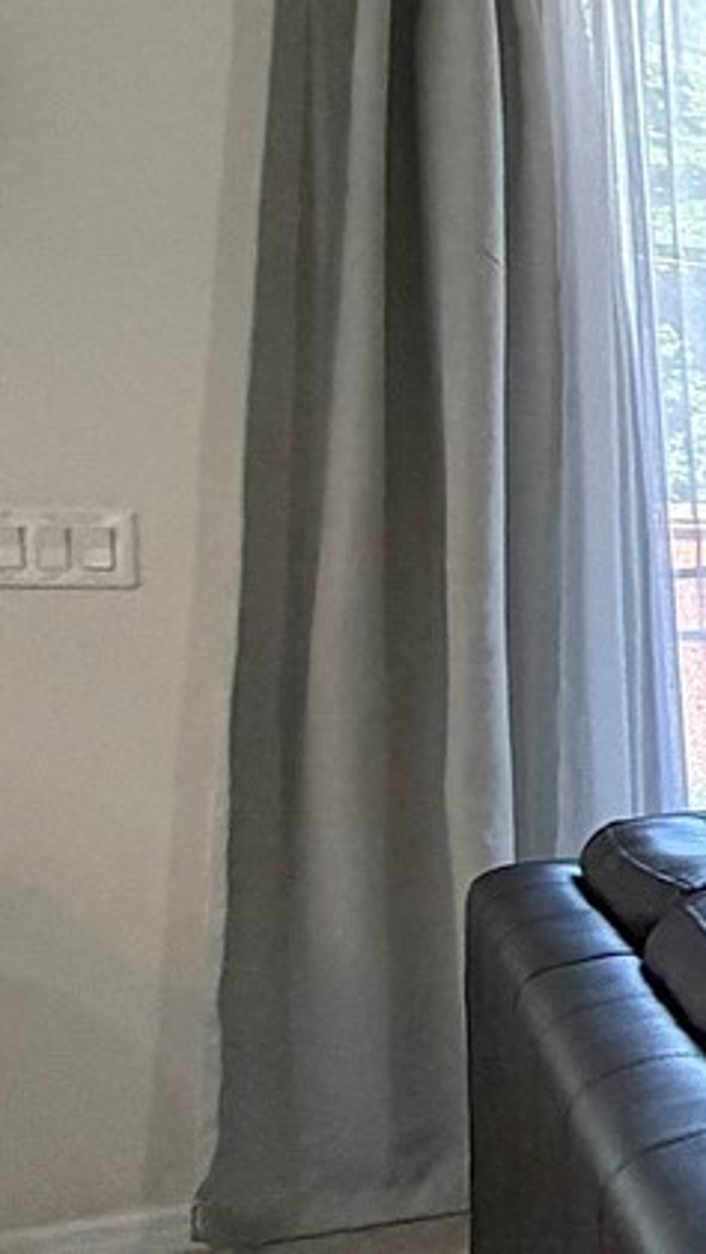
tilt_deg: -2.4
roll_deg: -0.6
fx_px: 1929
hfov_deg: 10.5
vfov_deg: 36.0
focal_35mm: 58
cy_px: 661
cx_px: 2288
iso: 200
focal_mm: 2.22
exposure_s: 1/60
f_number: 2.2
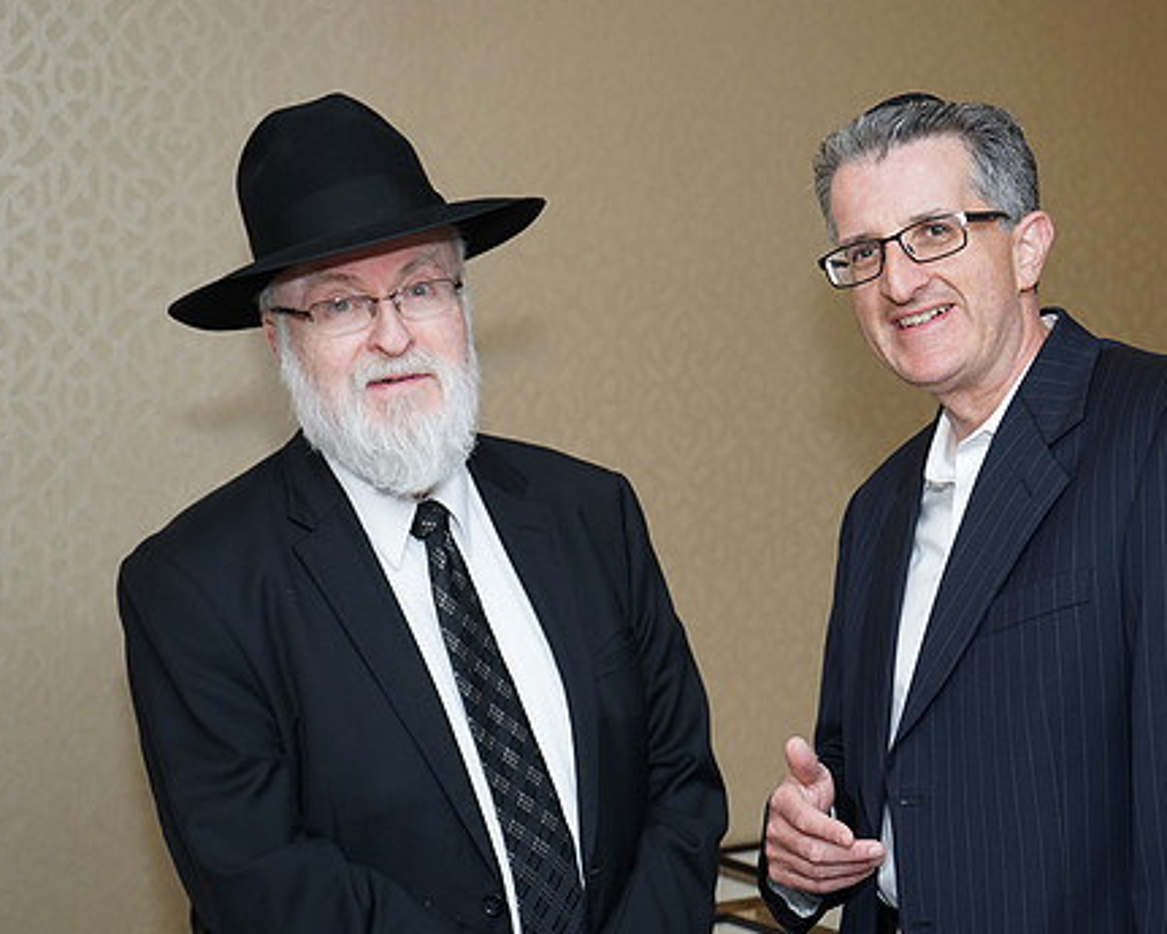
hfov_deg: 26.3
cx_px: 747
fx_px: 2487
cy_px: 483
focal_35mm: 72
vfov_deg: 21.3
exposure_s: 1/125
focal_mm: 57
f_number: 5.6
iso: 640
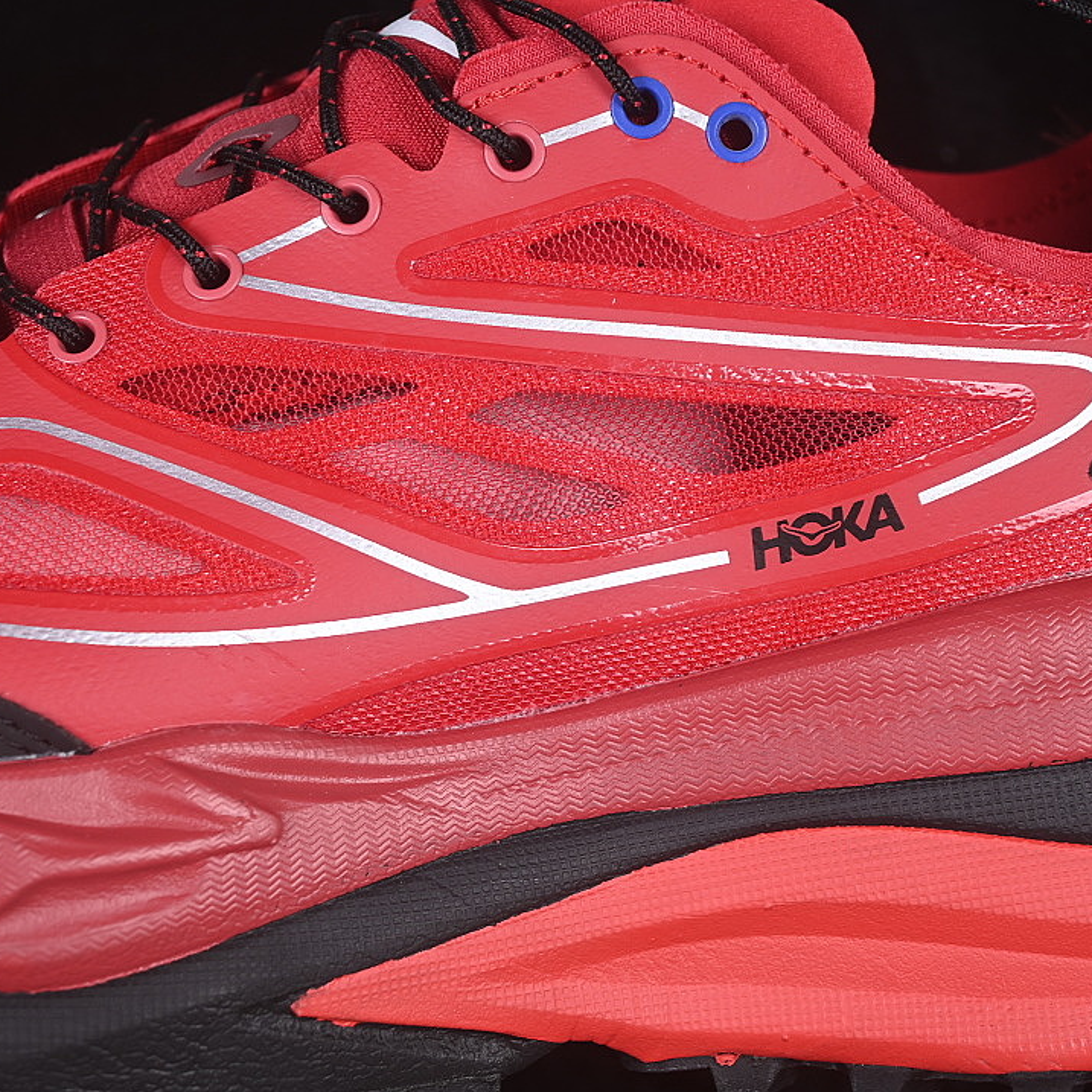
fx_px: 3426
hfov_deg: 18.1
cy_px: 547
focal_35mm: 96
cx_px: 580
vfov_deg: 18.1
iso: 160
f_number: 6.3
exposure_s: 1/60
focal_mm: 50
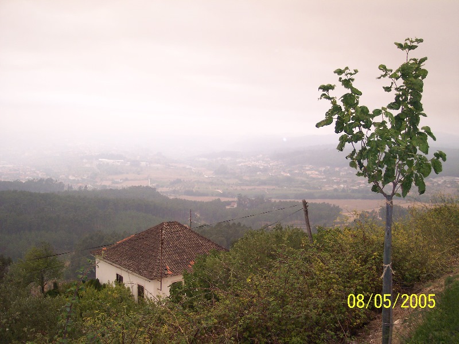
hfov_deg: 49.0
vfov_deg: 37.7
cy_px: 172
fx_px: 504
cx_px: 230
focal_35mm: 38
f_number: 2.8
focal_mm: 8
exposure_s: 1/45
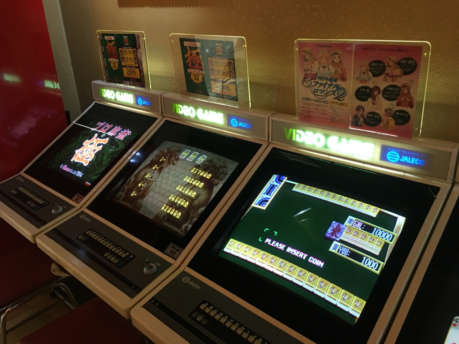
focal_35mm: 29
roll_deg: +2.5
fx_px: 385
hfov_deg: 61.7
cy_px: 172
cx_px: 230
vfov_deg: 48.2
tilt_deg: -22.4
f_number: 2.2
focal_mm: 4.15
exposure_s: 1/10
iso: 80
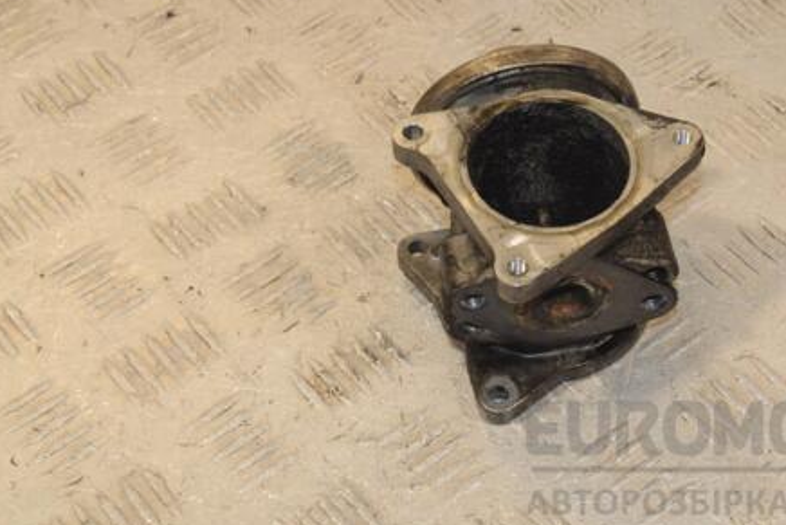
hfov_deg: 20.6
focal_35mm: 99
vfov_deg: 13.8
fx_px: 2162
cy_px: 188
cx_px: 492
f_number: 9
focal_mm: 48
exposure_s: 1/200
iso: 800
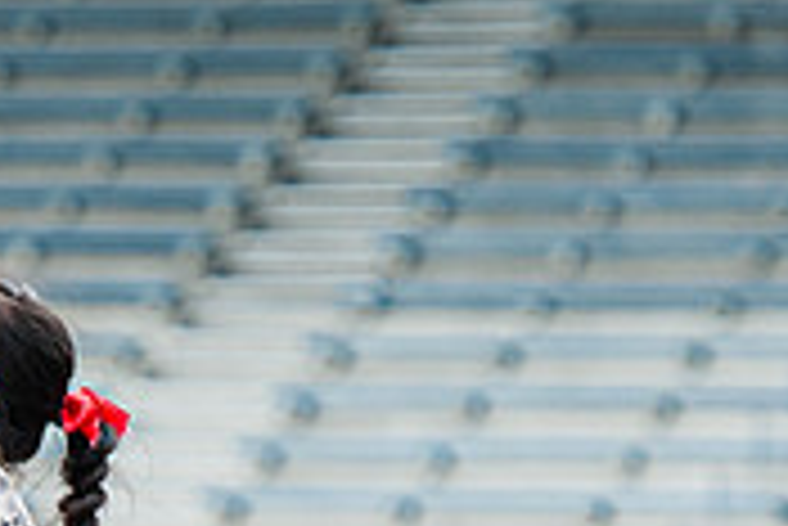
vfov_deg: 1.5
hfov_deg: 2.3
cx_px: 24
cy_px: 788
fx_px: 19650
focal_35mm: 897
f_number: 2.8
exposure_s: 1/1000
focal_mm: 165
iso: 250
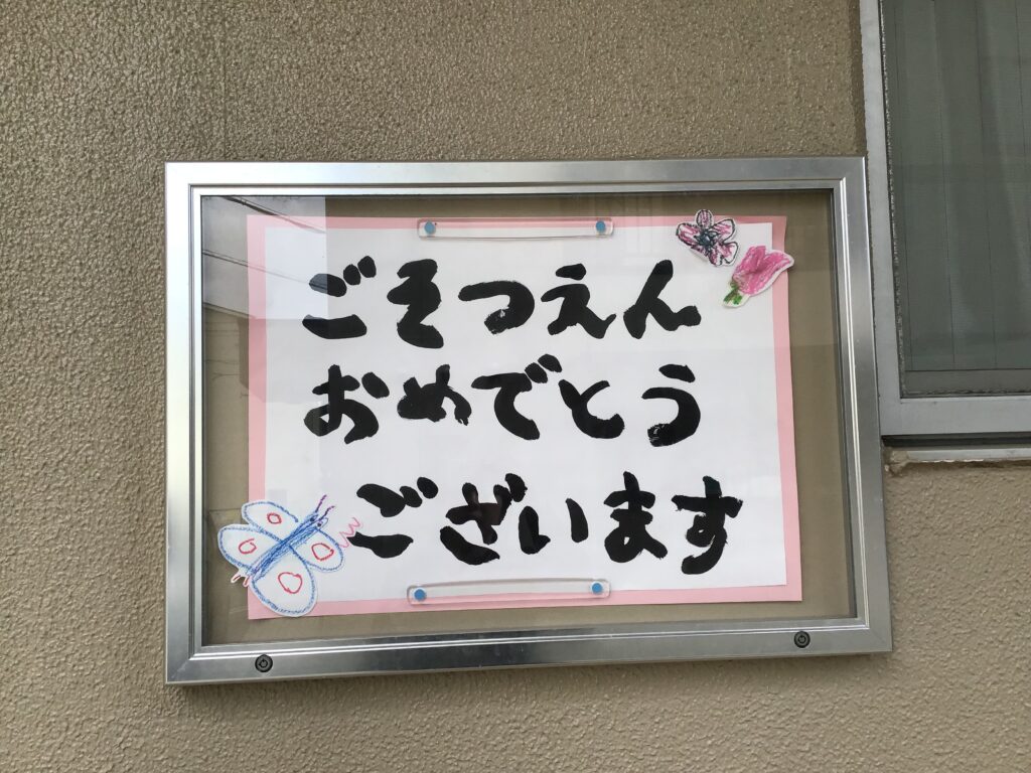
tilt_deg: +2.5
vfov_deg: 45.4
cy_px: 386
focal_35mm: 31
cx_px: 516
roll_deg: +0.7
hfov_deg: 58.4
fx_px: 923
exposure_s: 1/397
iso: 25
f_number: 2.4
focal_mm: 3.3
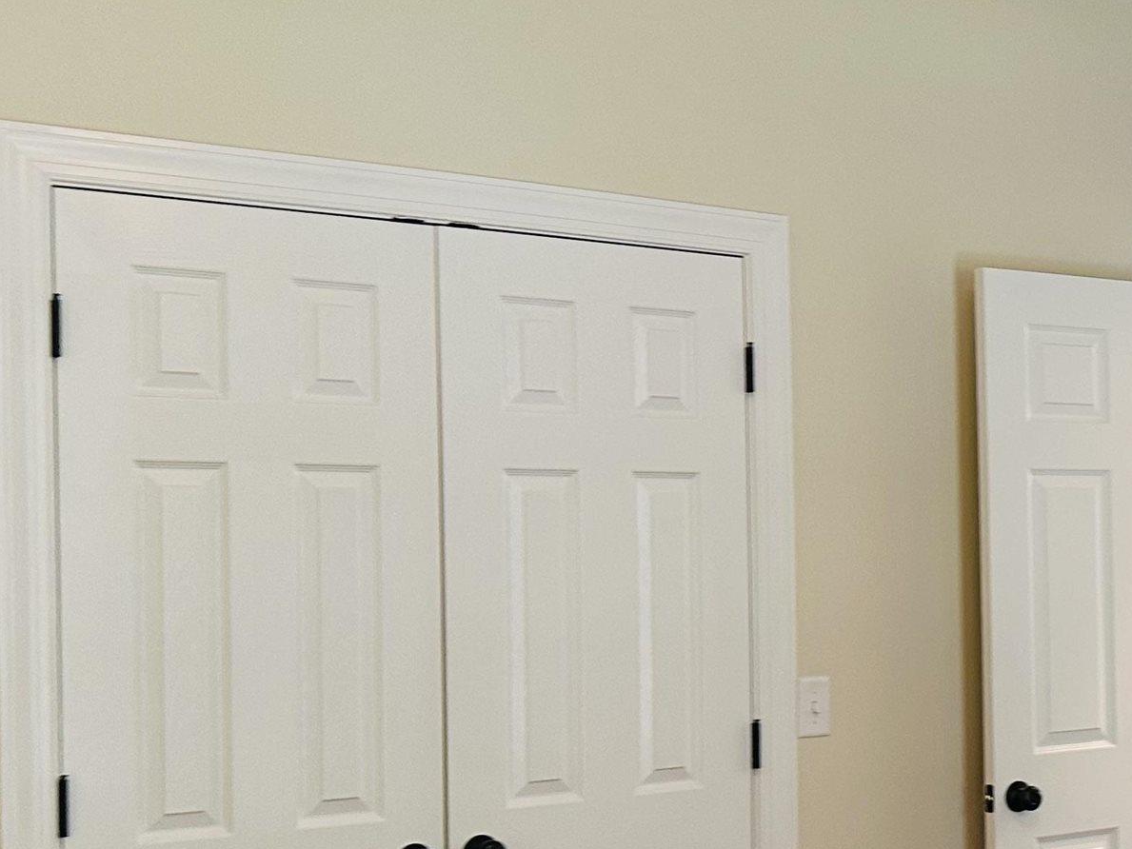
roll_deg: +0.8
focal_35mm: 62
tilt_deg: +0.8
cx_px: 1218
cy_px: 546
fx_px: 2028
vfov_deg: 23.6
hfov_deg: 28.6
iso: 320
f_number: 1.78
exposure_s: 1/60
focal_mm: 6.86
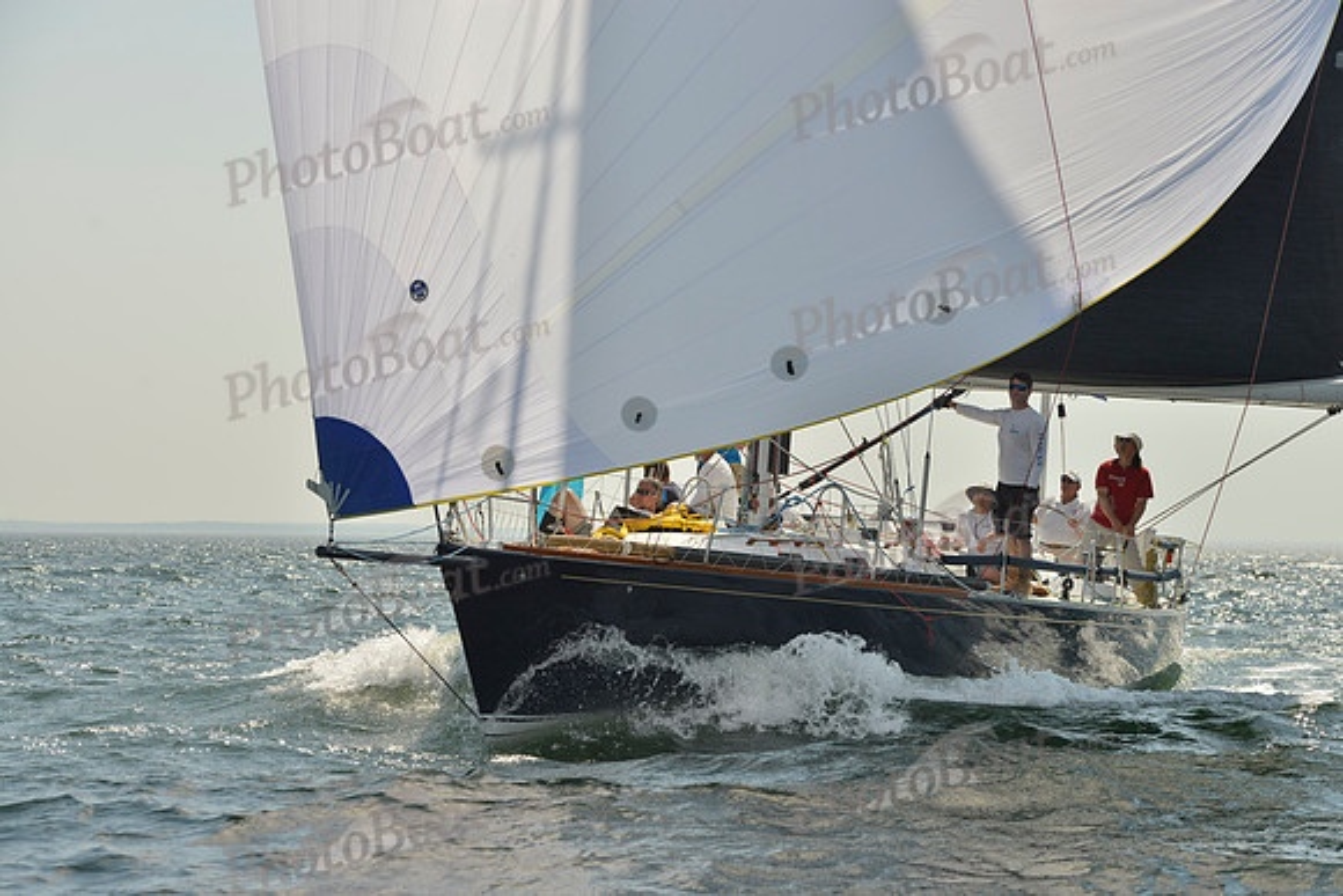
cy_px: 448
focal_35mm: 102
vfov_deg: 13.4
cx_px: 672
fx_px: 3806
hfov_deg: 20.0
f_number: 7.1
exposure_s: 1/1250
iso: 200
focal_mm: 102
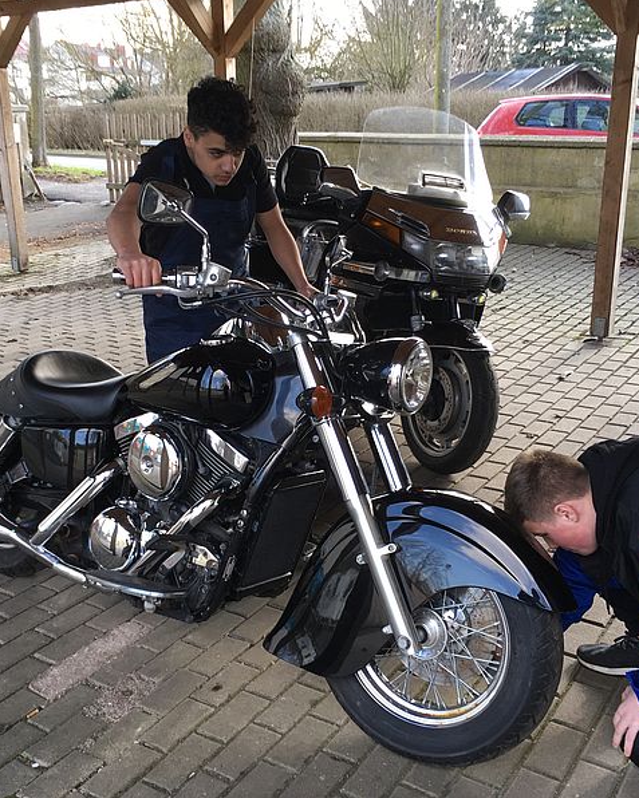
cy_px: 398
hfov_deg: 39.1
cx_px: 295
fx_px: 898
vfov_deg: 47.9
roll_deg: +2.1
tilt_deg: -20.7
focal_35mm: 38
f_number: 2.2
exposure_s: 1/100
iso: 32
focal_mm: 4.15
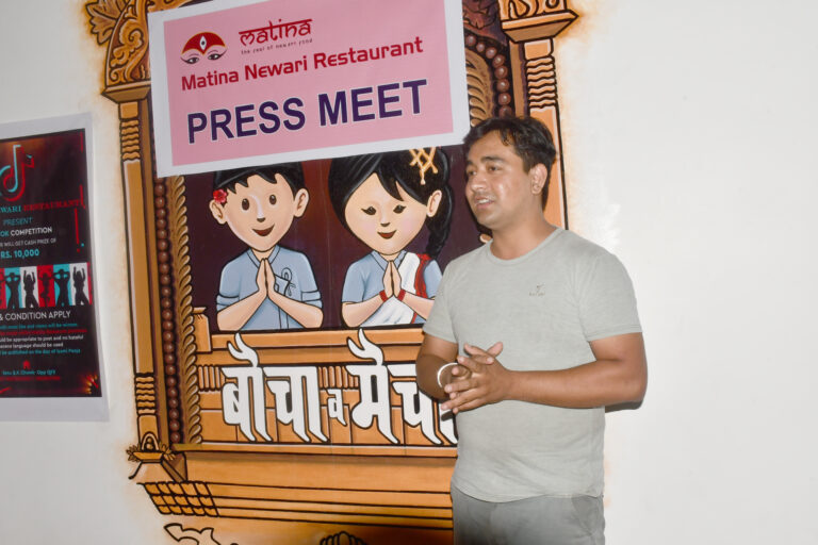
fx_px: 772
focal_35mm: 34
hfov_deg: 55.8
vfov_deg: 38.9
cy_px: 272
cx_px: 409
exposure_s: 1/60
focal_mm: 23
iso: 400
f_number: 4
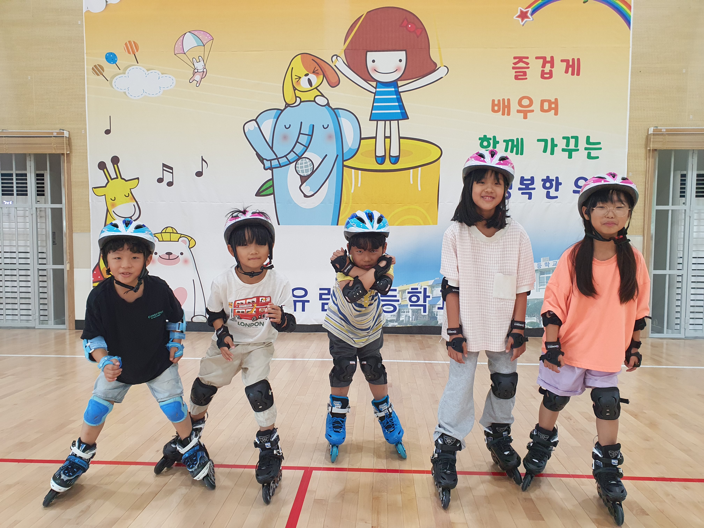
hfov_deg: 67.3
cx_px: 352
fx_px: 529
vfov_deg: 53.1
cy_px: 264
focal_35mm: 26
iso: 160
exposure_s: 1/120
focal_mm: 4.3
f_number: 2.4
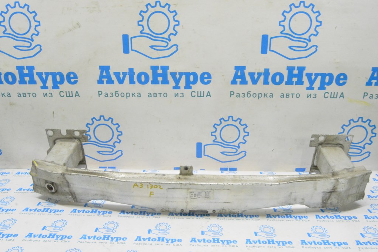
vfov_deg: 43.5
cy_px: 126
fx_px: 315
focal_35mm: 30
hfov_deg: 62.0
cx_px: 189
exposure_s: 1/15
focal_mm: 20
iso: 6400
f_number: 20
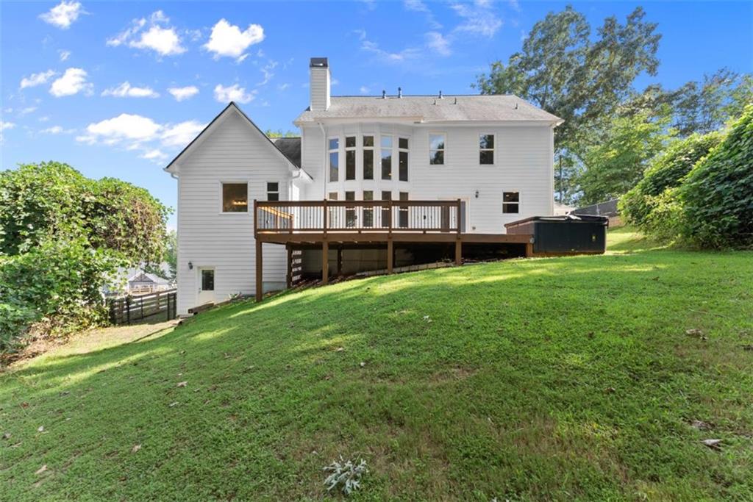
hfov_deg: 104.2
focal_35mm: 14
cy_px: 251
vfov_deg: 81.2
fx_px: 293
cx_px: 376
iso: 800
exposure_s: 1/200
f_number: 7.1
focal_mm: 14
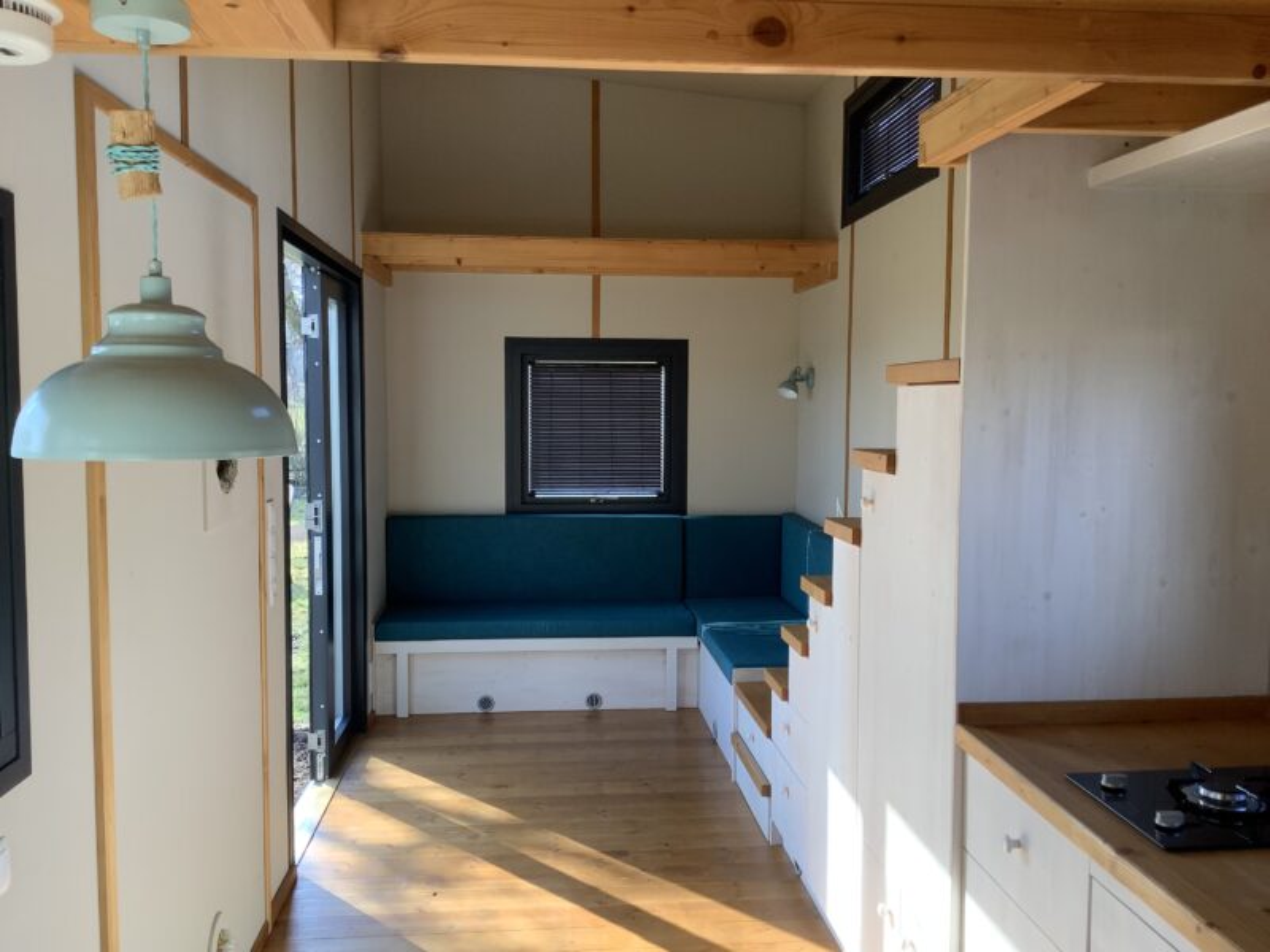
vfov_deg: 45.4
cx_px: 635
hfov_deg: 58.4
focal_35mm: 31
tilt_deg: -5.3
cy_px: 476
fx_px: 1137
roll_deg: +0.4
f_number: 2.4
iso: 50
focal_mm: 3.3
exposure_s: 1/100
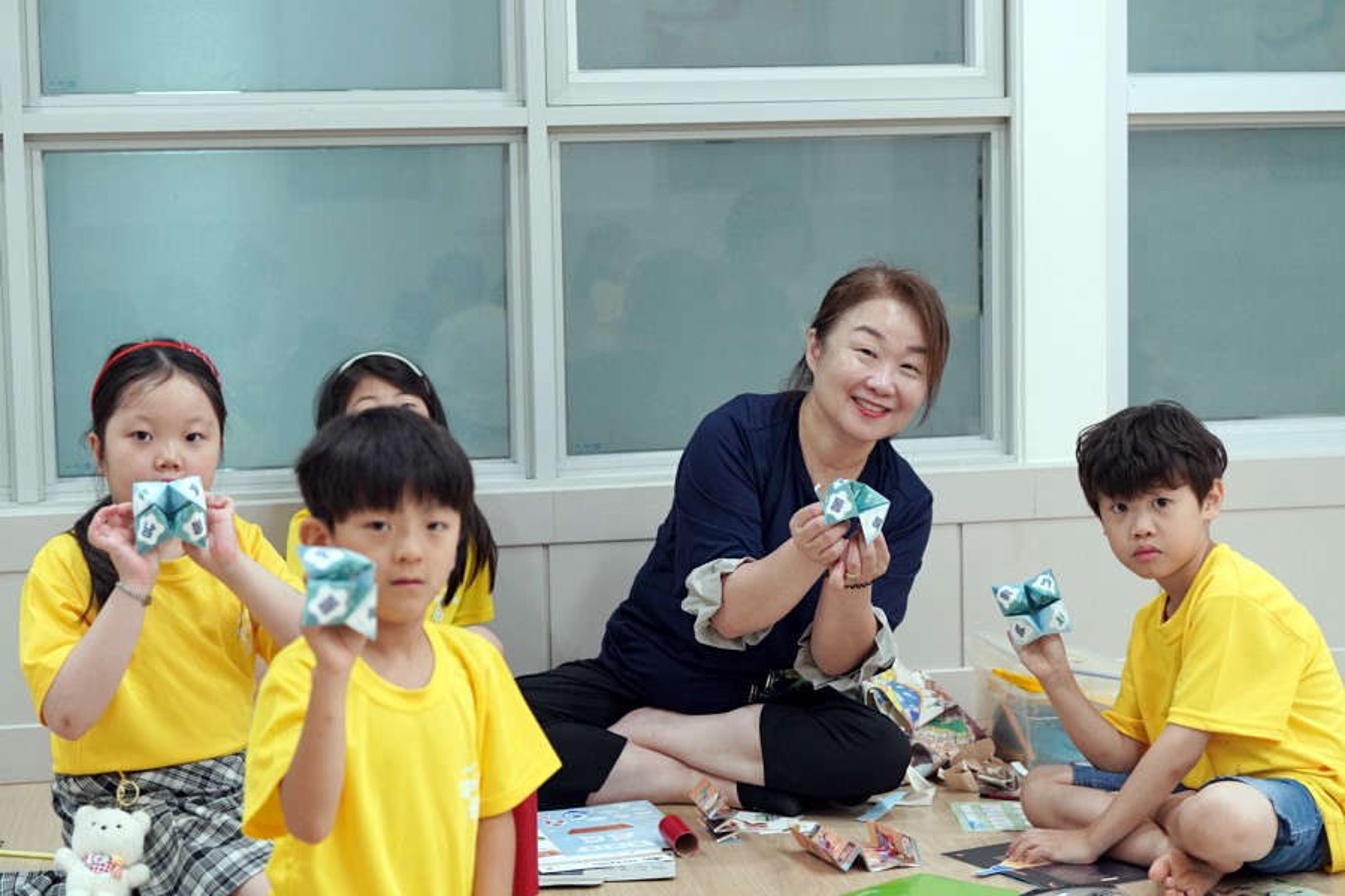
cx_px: 672
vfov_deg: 19.5
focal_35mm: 70
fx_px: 2615
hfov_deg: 28.8
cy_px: 448
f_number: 4
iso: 2000
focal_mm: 70
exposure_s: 1/160
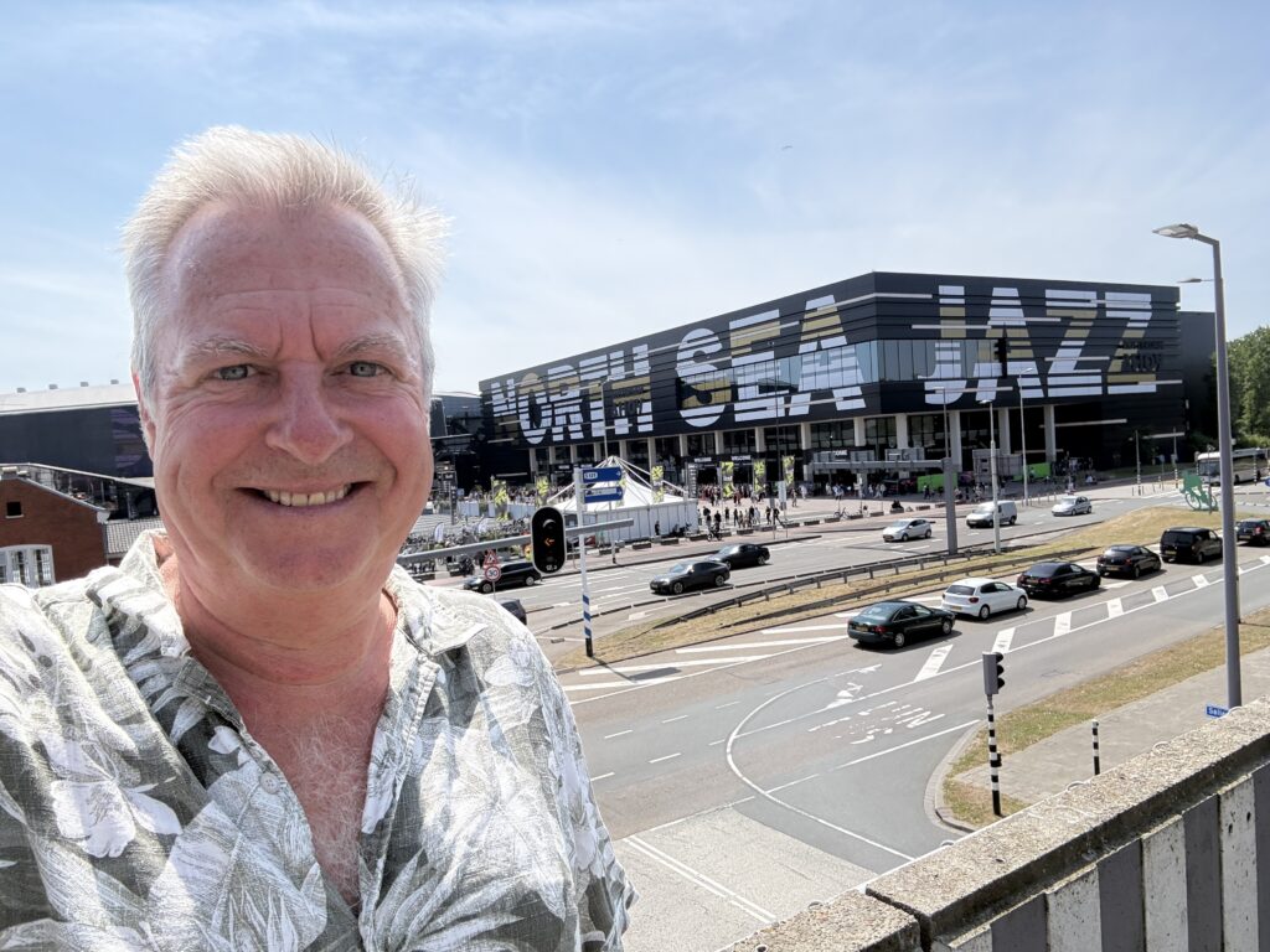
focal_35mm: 23
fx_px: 844
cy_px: 476
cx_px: 635
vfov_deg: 58.9
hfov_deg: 73.9
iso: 40
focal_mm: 2.69
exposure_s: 1/1172
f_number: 1.9
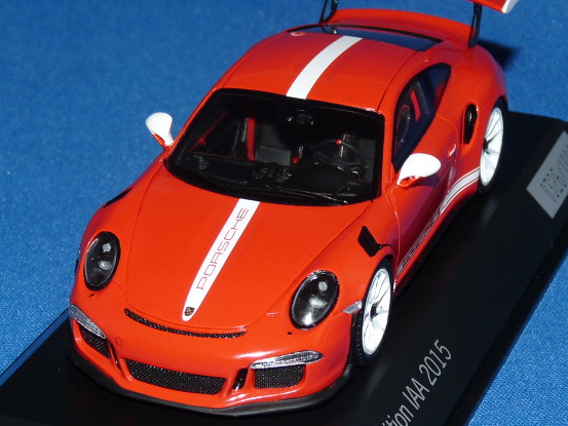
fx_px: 2052
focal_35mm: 125
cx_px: 307
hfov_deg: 15.8
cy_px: 190
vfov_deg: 11.9
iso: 100
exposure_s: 1/60
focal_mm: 10.8
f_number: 4
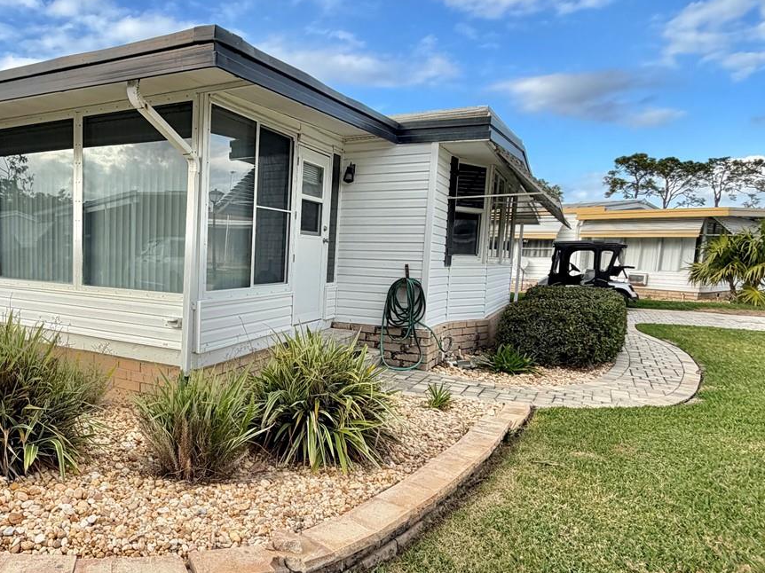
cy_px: 312
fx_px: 574
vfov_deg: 53.0
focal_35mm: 26
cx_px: 197
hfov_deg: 63.6
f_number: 2.2
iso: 40
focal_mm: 2.22
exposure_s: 1/770
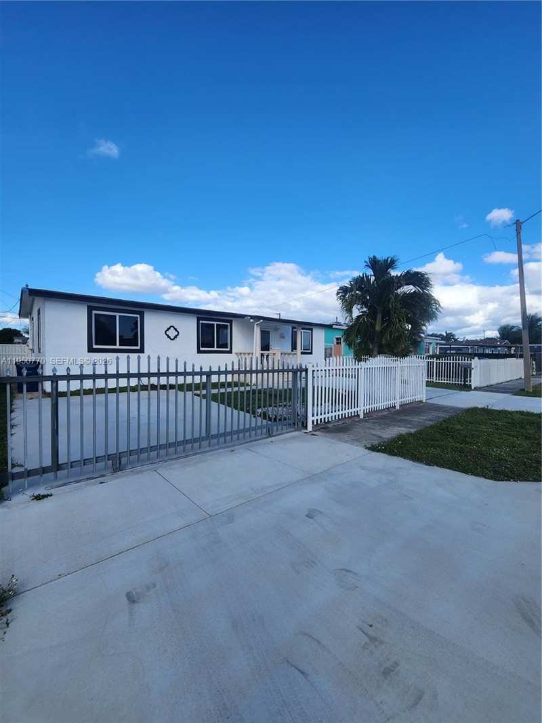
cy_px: 362
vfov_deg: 106.2
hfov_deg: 89.9
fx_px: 271
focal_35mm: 13
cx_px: 271
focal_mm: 2.2
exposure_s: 1/1449
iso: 50
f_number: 2.2
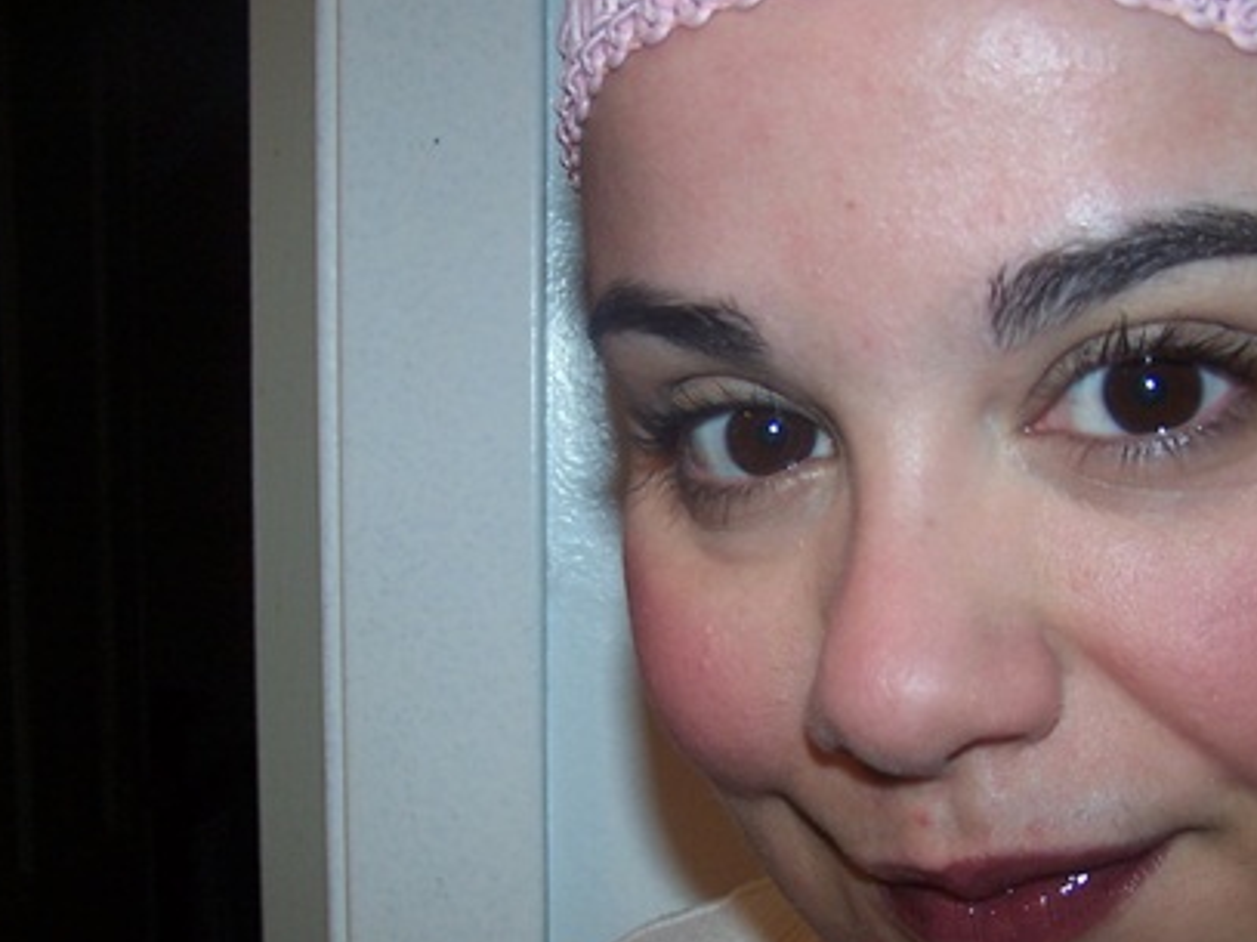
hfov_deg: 33.8
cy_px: 646
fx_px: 2069
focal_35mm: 57
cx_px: 698
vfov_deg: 25.5
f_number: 2.8
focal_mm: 6.3
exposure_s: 1/60
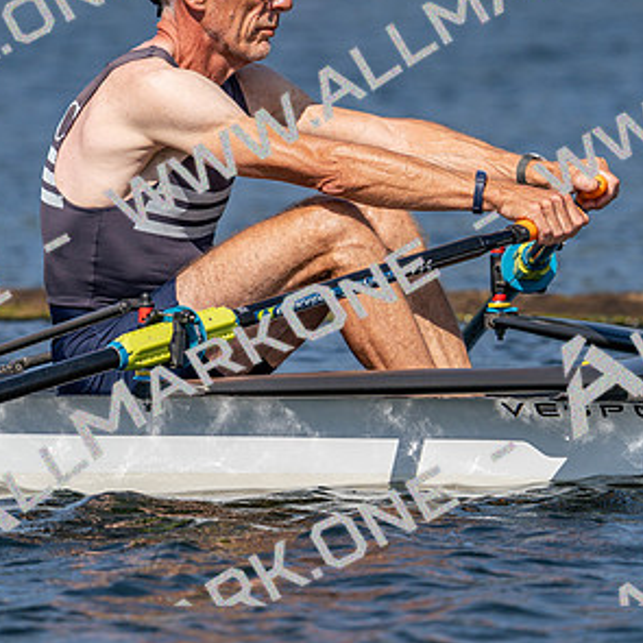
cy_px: 232
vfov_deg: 3.0
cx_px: 375
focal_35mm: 589
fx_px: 12378
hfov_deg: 3.0
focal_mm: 353
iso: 200
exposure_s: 1/2000
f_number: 6.3
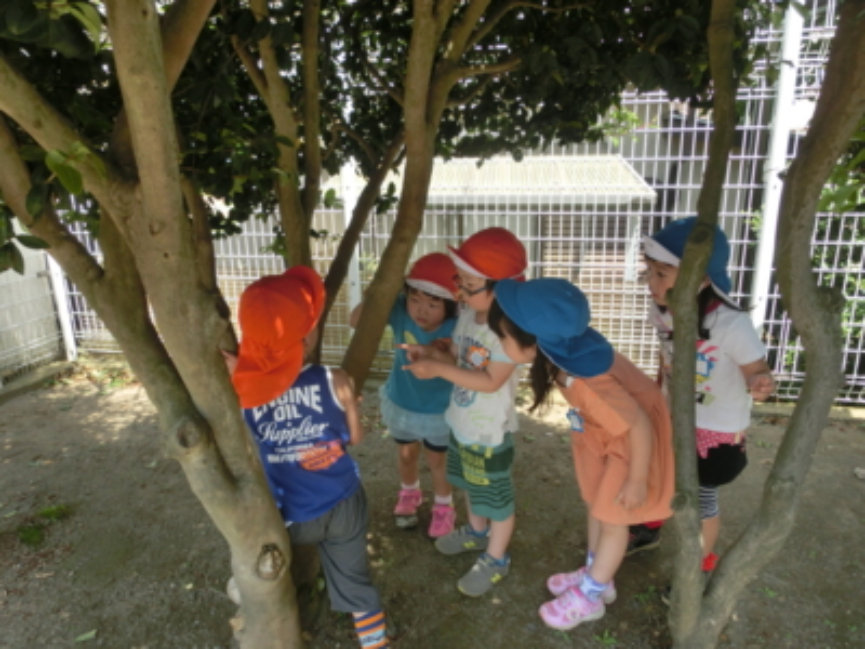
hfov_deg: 71.6
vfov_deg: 56.8
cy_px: 324
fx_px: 600
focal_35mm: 24
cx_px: 432
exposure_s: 1/320
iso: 80
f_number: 3
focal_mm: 4.24
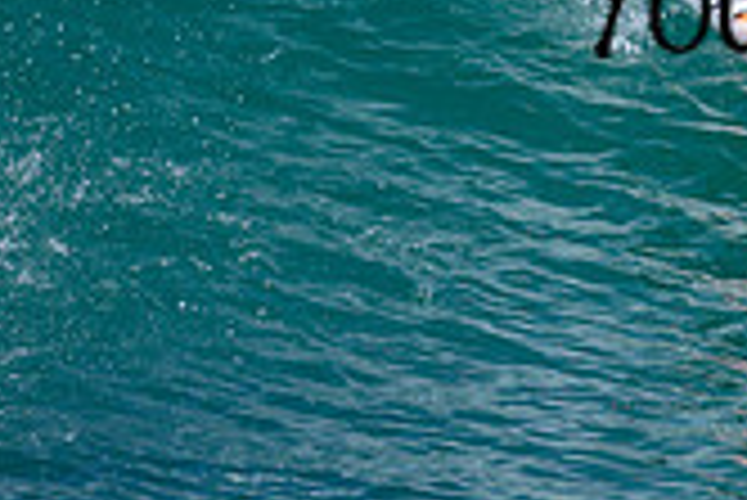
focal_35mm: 3849
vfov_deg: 0.4
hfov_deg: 0.5
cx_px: 877
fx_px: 79935
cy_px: -22
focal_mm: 800
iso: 450
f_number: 6.3
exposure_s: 1/2000
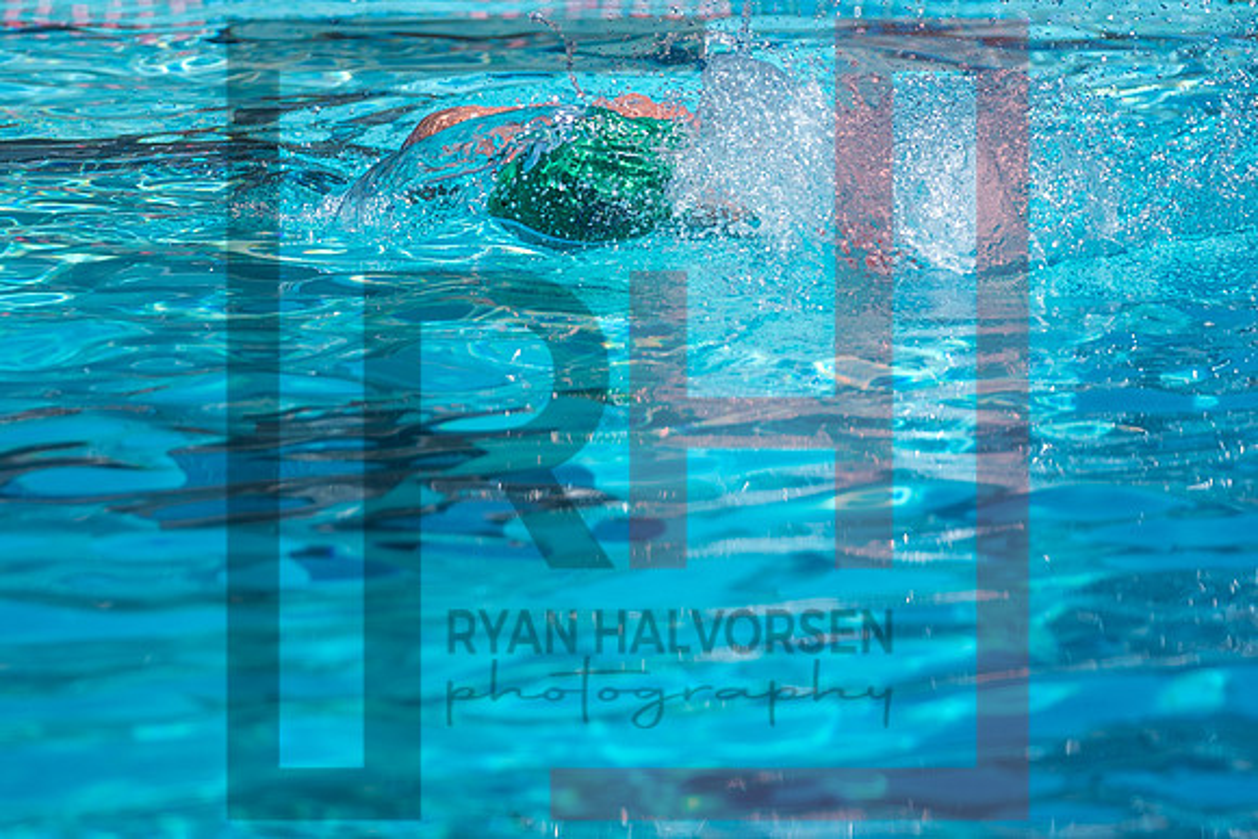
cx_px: 632
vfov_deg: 2.6
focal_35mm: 523
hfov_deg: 3.9
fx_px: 18291
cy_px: 234
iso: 100
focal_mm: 200
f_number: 3.2
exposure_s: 1/4000
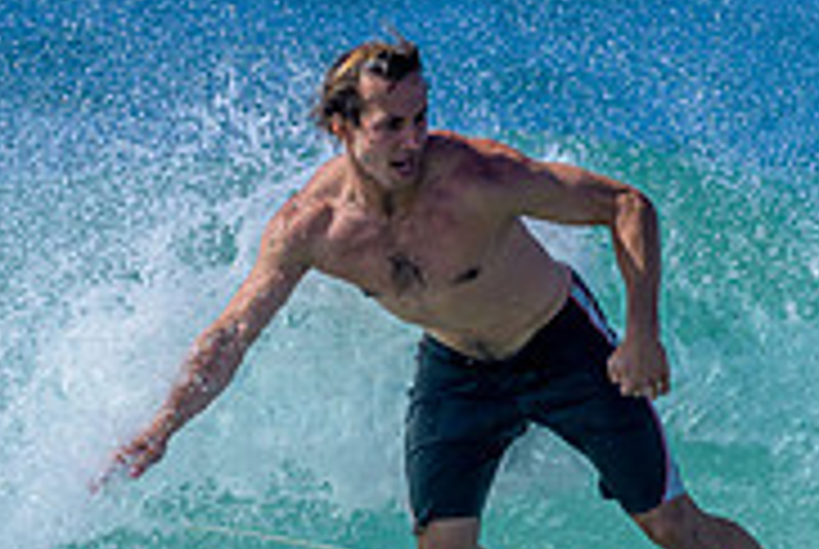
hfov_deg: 0.8
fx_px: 57992
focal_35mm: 2545
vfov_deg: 0.5
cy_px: 695
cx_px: 630
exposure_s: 1/2000
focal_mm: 800
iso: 320
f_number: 6.3
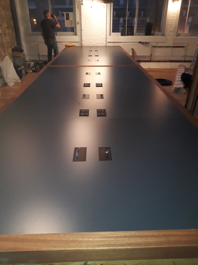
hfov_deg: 51.4
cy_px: 132
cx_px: 99
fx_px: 206
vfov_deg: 65.3
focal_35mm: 27
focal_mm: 3.6
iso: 320
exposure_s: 1/17
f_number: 1.9
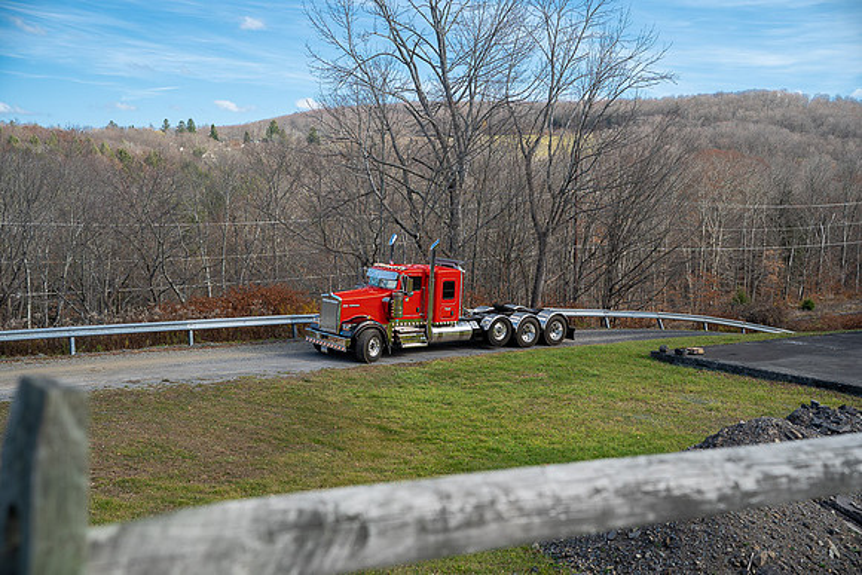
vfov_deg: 29.3
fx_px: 1102
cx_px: 431
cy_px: 288
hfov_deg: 42.7
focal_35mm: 46
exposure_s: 1/125
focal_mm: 46
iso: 100
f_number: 3.5
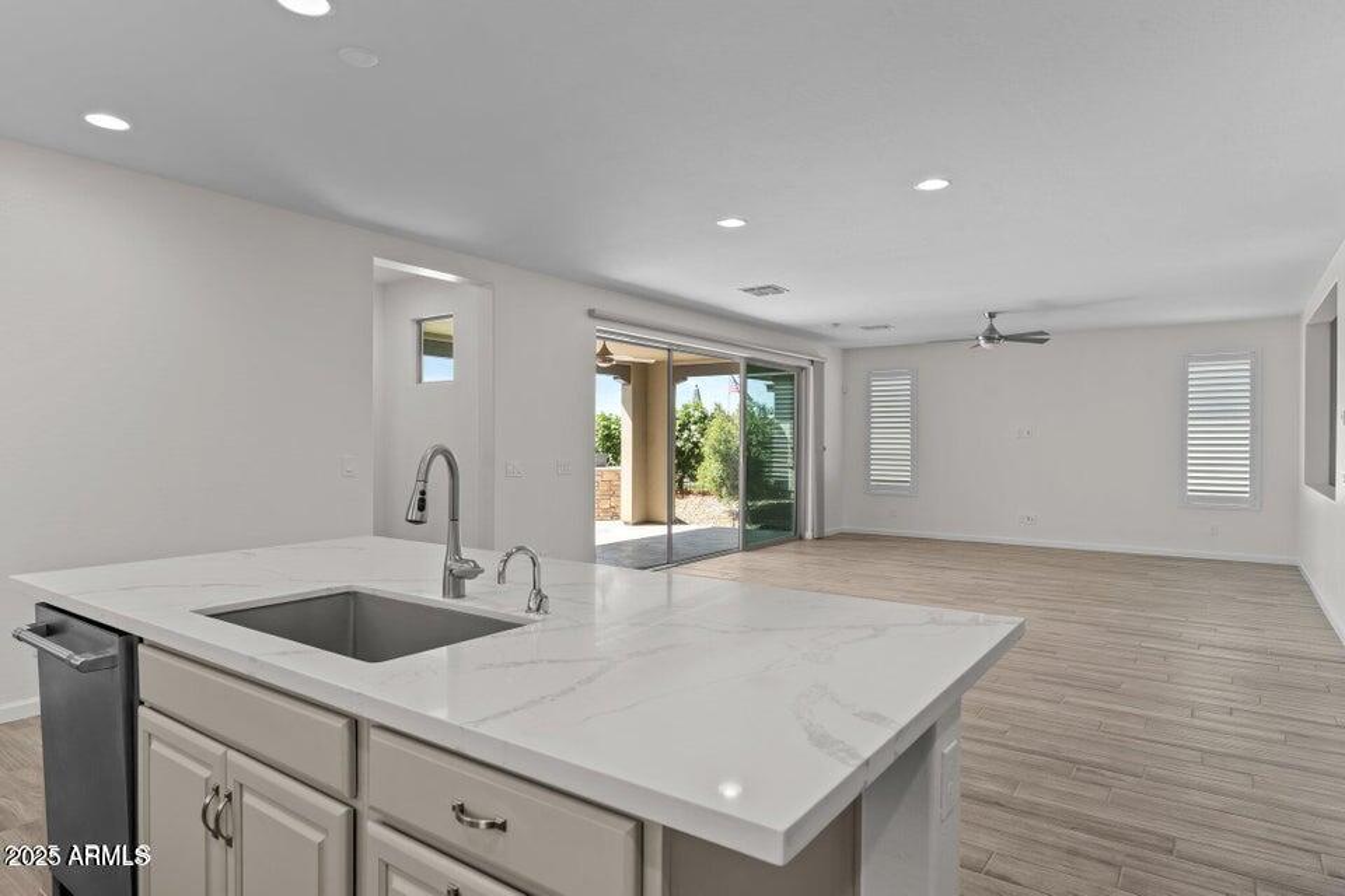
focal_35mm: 20
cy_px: 448
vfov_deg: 61.4
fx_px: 755
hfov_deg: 83.4
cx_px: 672
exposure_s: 1/10
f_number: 8
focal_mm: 20.2
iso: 400
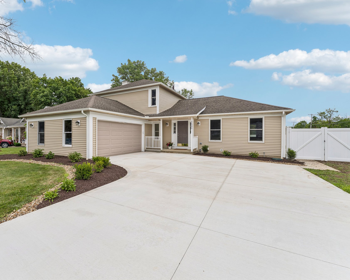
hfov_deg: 92.1
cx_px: 143
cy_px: 140
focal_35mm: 16
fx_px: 166
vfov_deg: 80.4
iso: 200
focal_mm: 14
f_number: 8
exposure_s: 1/640
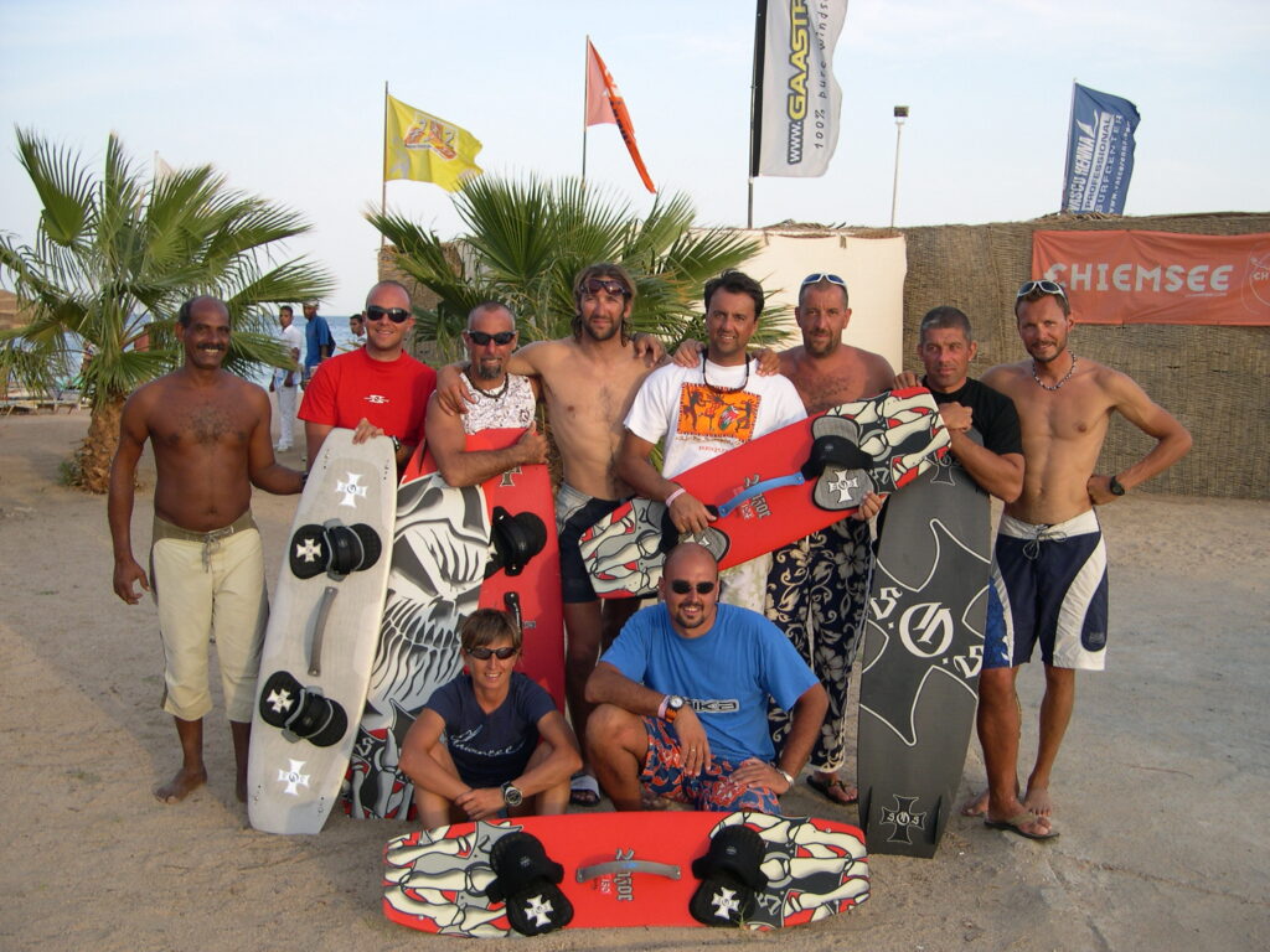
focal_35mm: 38
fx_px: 1394
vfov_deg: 37.7
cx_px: 635
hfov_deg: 49.0
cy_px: 476
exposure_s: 1/353
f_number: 2.8
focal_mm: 8
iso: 100
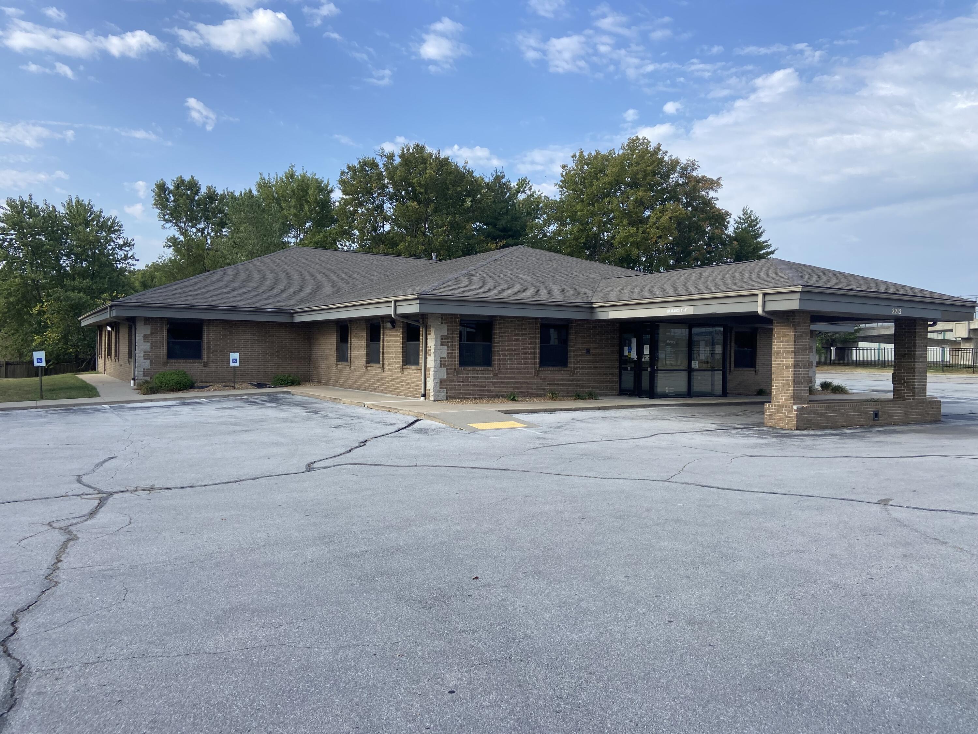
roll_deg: -0.6
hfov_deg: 67.3
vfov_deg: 53.1
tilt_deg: -2.2
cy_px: 367
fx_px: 735
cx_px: 489
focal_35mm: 26
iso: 32
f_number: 1.8
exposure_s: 1/1330
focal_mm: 4.25
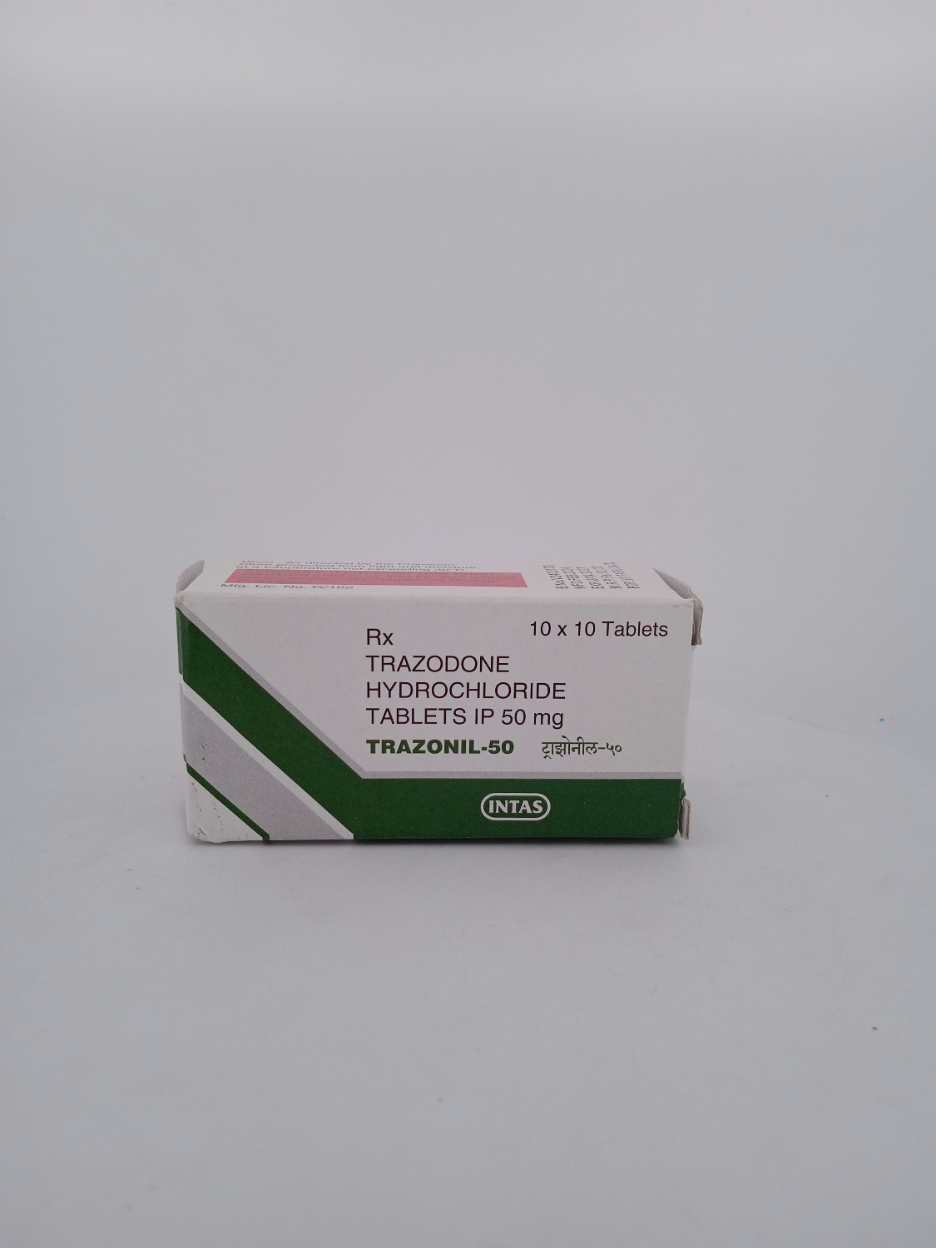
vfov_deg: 63.4
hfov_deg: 49.7
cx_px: 468
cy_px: 624
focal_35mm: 28
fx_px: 1009
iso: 100
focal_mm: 3.43
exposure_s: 1/209
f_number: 2.2
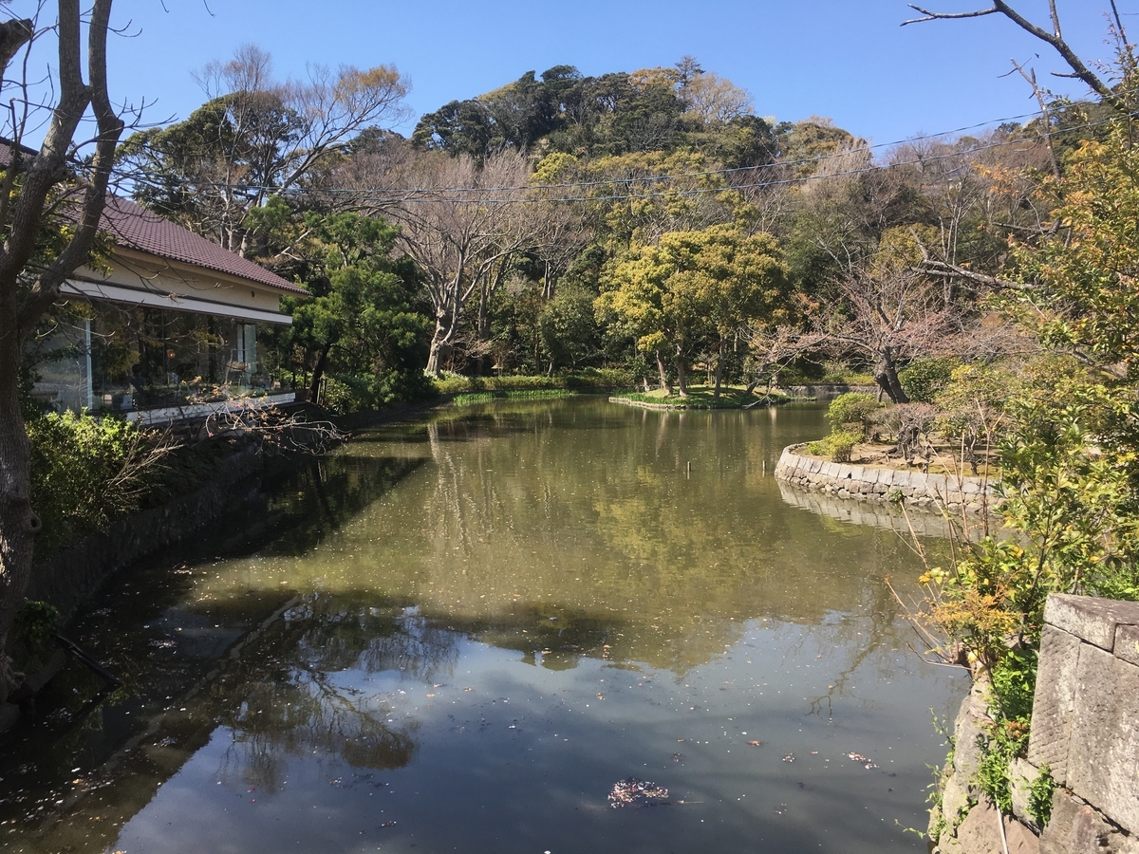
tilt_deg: -3.9
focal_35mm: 29
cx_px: 570
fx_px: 954
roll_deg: -0.8
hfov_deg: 61.7
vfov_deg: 48.2
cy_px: 427
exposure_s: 1/705
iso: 25
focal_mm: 4.15
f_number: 2.2
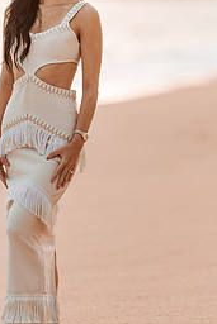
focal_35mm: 237
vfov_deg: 8.7
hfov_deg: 5.8
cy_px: 135
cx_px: 75
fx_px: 2140
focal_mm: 135
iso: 320
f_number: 1.8
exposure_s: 1/8000
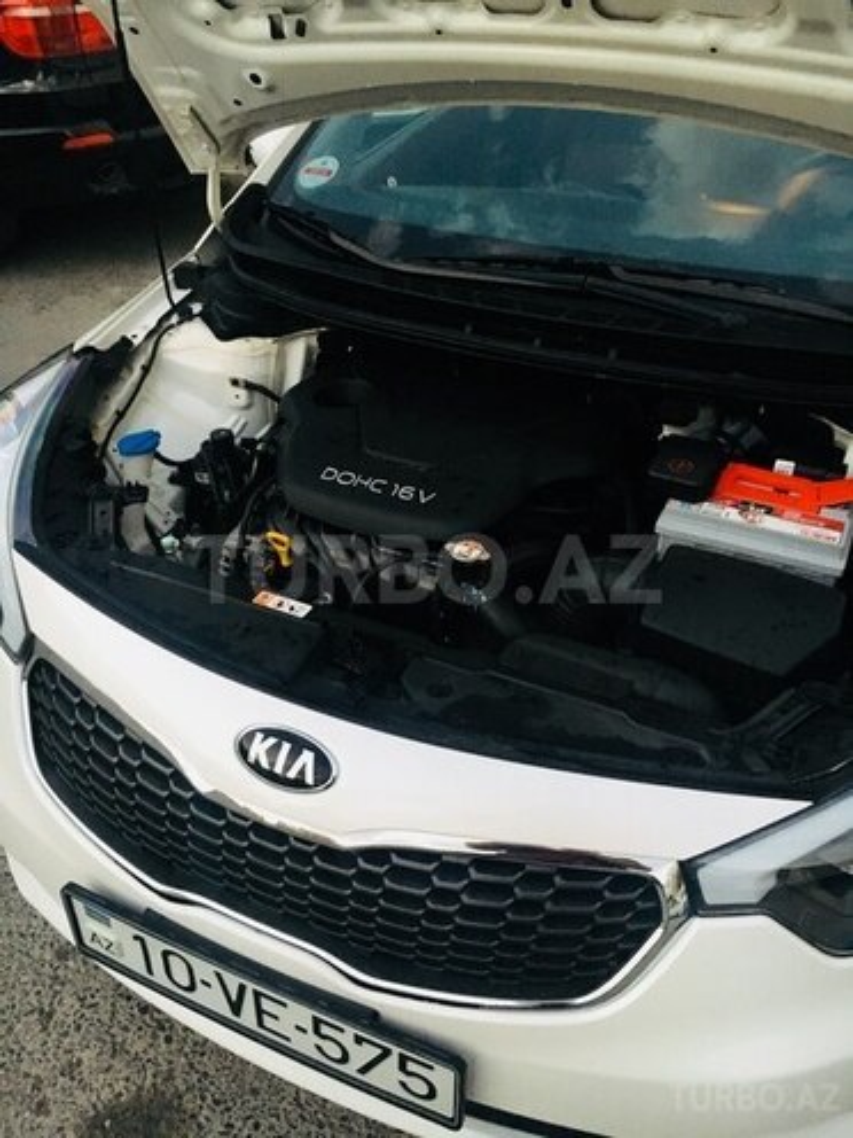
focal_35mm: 29
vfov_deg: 61.7
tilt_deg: -33.3
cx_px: 426
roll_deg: +0.9
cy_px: 569
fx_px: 953
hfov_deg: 48.2
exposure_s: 1/17
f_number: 2.2
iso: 250
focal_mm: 4.15
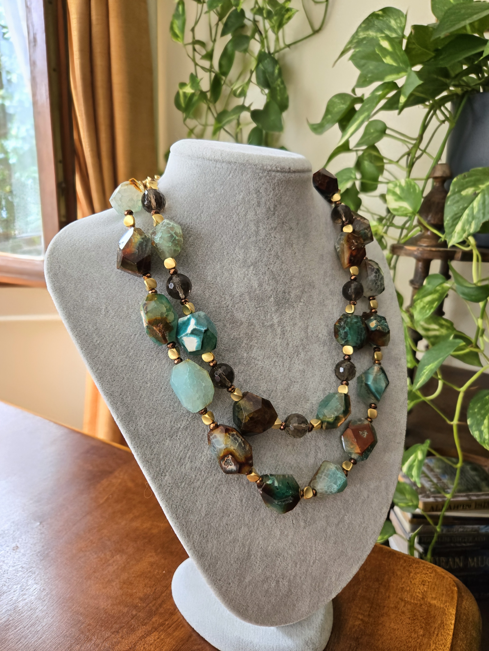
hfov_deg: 58.9
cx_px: 244
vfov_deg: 73.9
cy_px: 326
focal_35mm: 23
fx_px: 433
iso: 320
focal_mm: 5.4
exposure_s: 1/100
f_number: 1.8
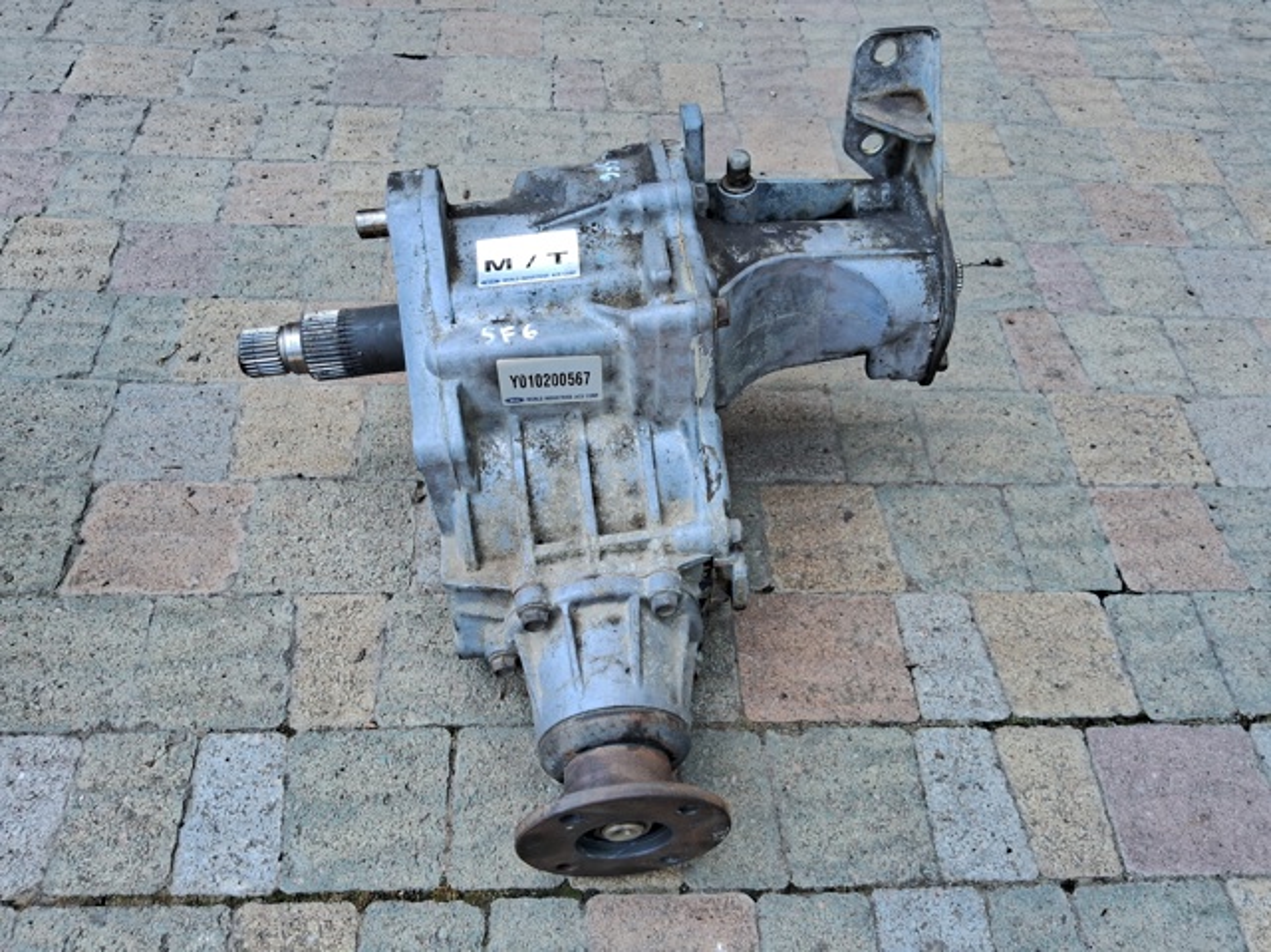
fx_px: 954
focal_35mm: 26
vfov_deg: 53.0
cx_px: 636
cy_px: 476
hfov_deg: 67.3
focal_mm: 3.98
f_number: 1.8
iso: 40
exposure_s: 1/100
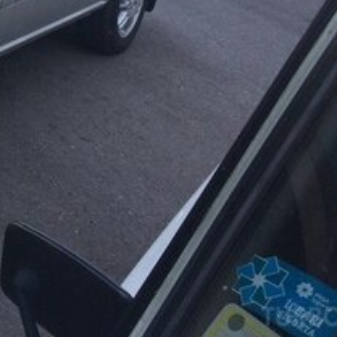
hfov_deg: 19.2
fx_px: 892
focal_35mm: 81
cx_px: -142
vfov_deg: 20.2
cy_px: -54
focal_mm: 4.15
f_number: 2.2
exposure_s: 1/441
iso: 32
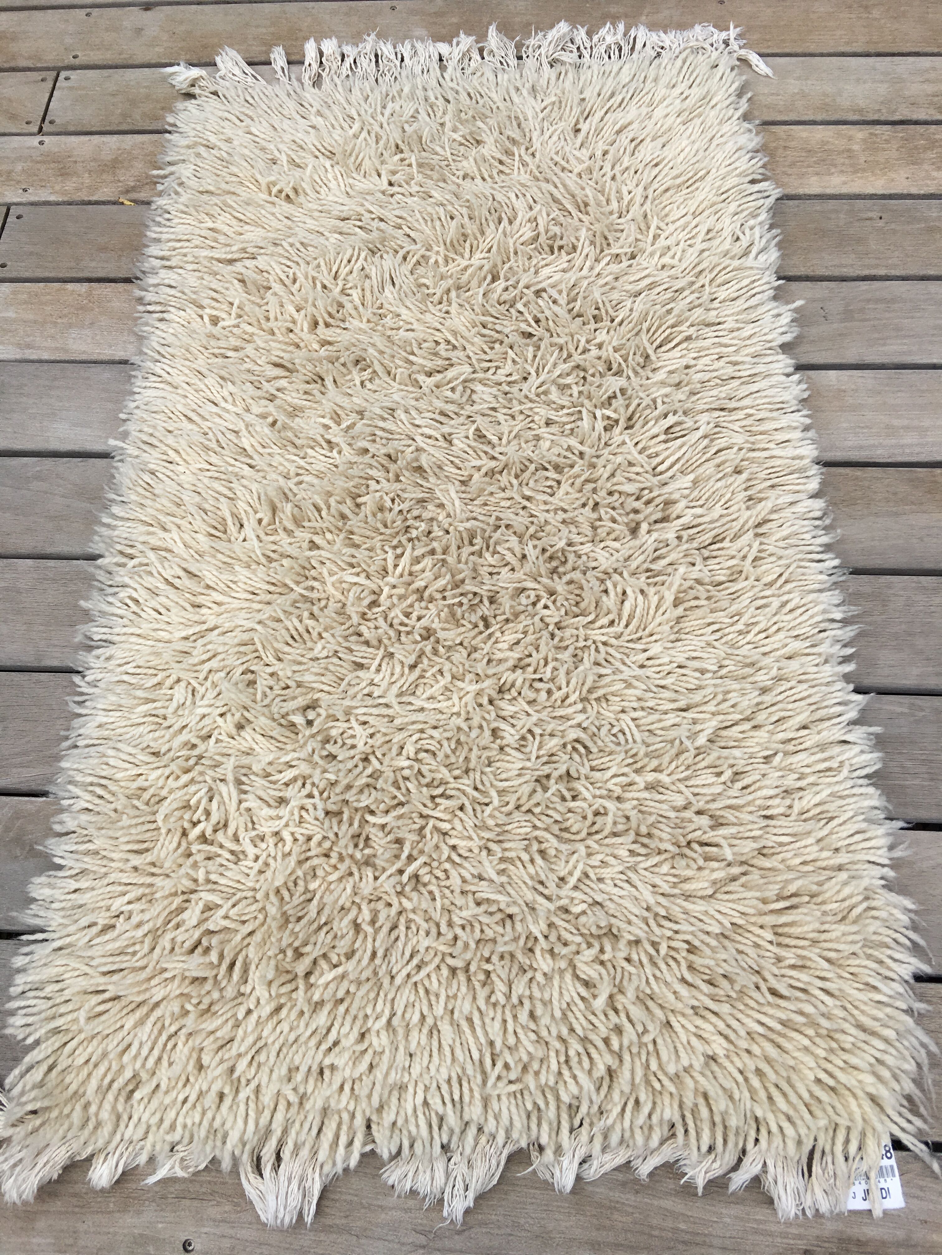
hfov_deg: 48.2
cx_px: 471
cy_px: 628
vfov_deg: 61.7
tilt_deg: -63.3
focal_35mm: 29
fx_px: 1052
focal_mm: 4.15
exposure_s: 1/1099
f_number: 2.2
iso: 25
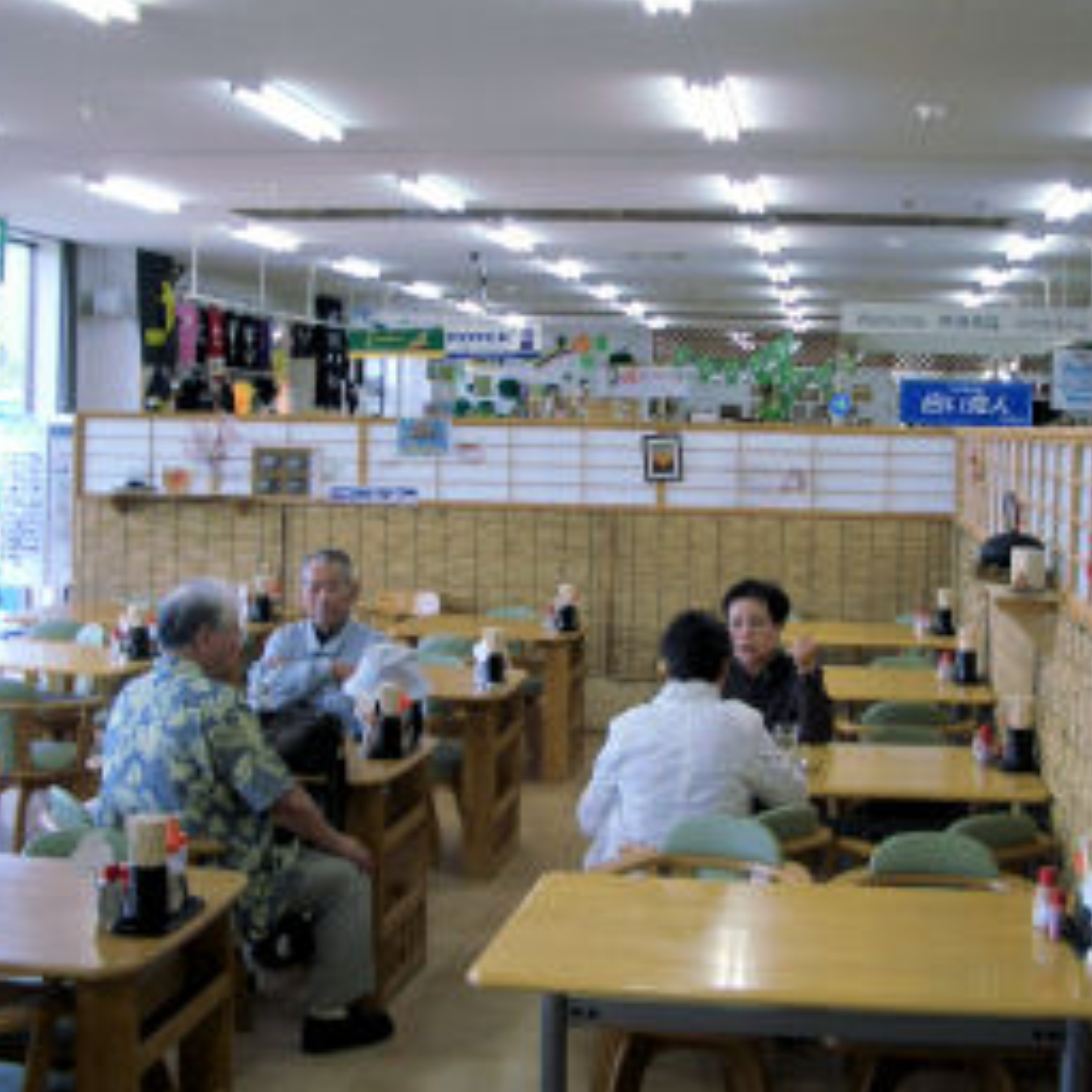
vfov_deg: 33.4
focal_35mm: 51
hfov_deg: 33.3
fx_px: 1820
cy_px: 480
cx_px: 636
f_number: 2.6
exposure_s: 1/100
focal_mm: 5.8
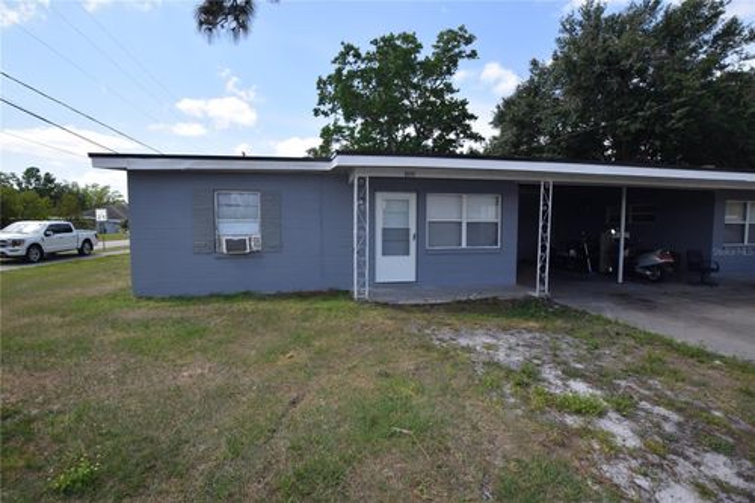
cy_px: 252
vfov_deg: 77.3
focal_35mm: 15
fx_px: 314
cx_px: 378
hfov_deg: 100.4
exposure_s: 1/200
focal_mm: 10
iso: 100
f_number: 8
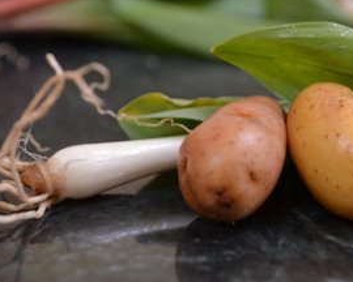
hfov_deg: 25.4
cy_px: 138
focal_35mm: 75
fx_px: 784
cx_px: 203
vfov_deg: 20.4
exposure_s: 1/30
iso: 800
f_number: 4.5
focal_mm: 30
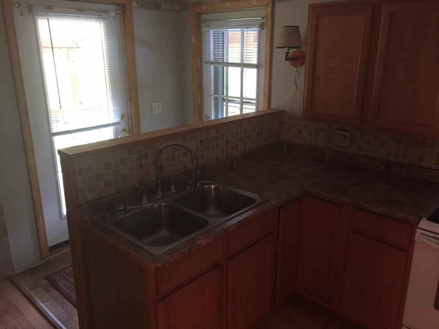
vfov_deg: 48.2
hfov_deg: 61.7
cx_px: 220
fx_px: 368
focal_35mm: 29
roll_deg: -0.2
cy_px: 164
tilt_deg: -17.6
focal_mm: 4.15
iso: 250
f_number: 2.2
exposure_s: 1/17
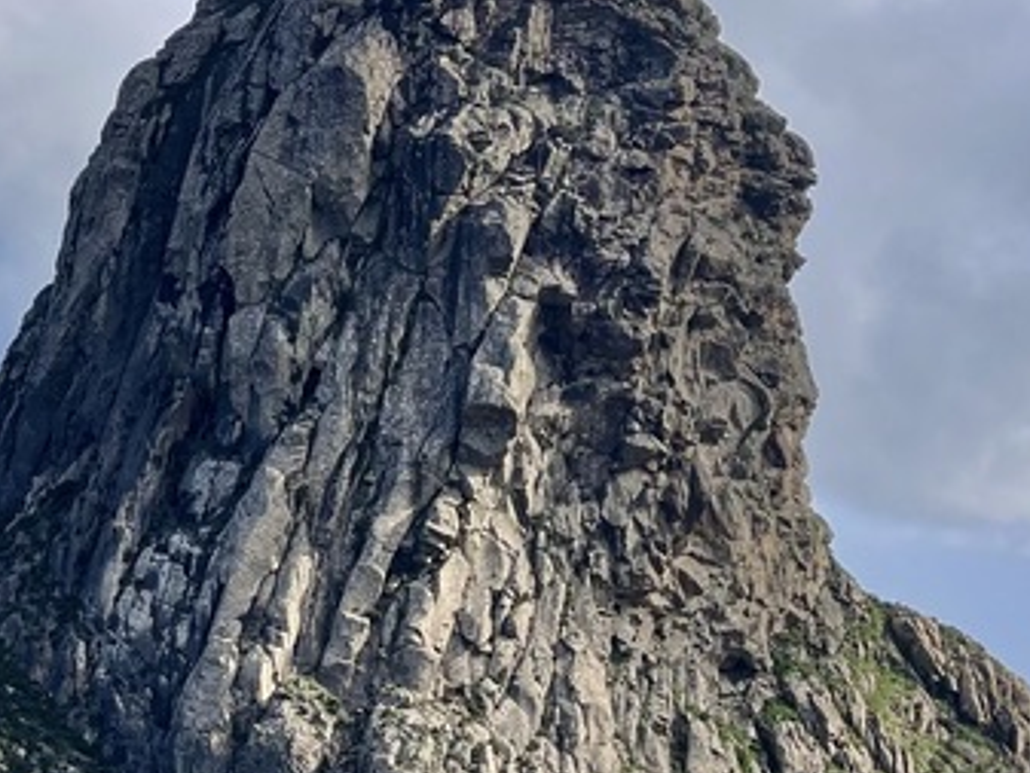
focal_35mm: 79
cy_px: 715
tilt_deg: -7.5
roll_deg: -1.7
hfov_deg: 24.5
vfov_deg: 18.3
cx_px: 306
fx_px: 2351
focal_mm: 5.1
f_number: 1.6
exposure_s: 1/3559
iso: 32
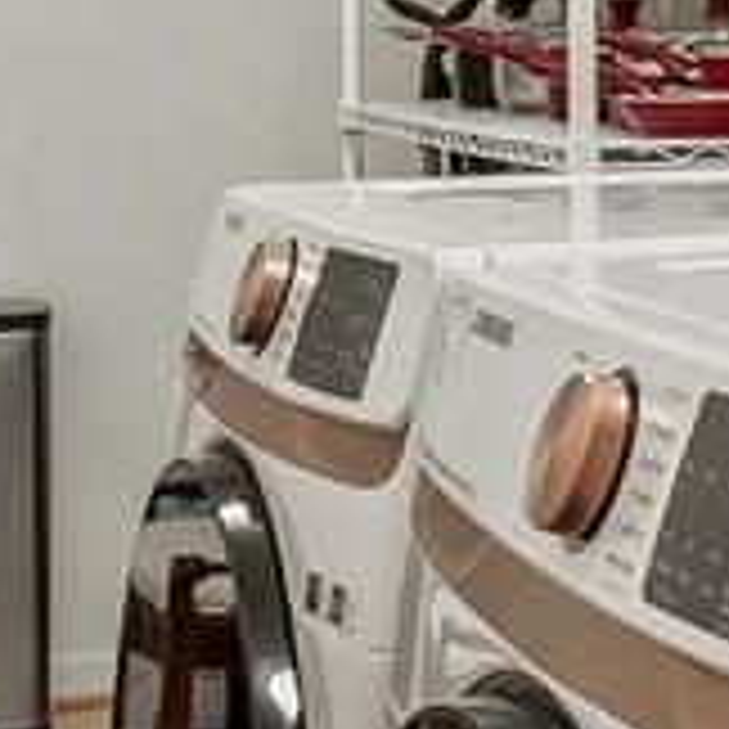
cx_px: 1449
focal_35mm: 113
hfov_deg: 13.3
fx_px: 2692
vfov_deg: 15.3
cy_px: 99
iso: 400
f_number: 5.6
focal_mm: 10
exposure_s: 1/30
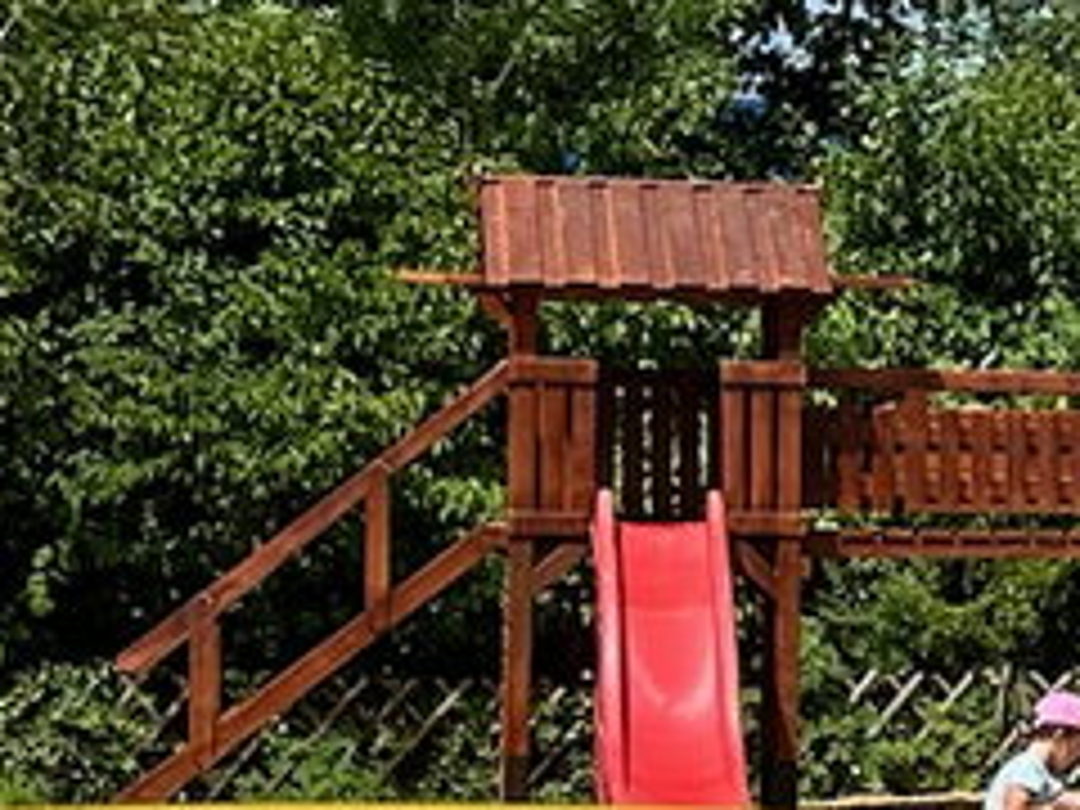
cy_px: 648
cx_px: 2133
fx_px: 4992
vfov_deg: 9.3
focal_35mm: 160
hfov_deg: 11.2
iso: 80
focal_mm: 6.86
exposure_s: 1/6623
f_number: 1.78
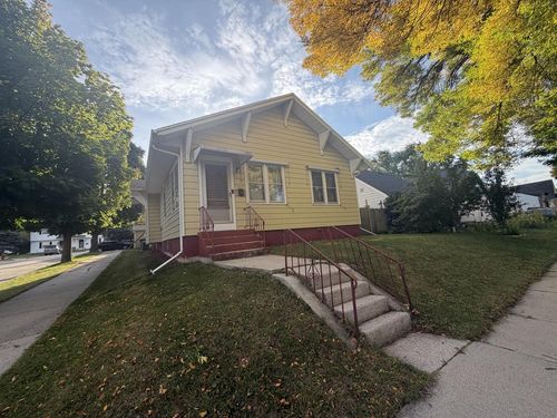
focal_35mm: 14
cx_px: 278
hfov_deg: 102.1
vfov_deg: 85.7
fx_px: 225
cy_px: 209
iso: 40
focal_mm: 2.22
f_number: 2.2
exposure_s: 1/531
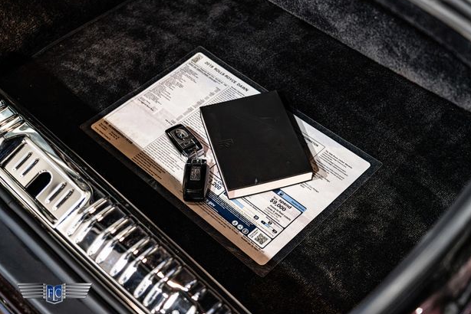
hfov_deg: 39.6
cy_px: 154
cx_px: 243
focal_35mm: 50
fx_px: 654
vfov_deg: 27.0
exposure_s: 1/40
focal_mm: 48
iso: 1250
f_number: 4
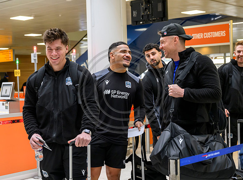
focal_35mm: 60
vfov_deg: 24.2
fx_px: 420
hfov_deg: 32.3
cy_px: 97
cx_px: 111
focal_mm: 47
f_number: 4.5
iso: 3200
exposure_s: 1/250
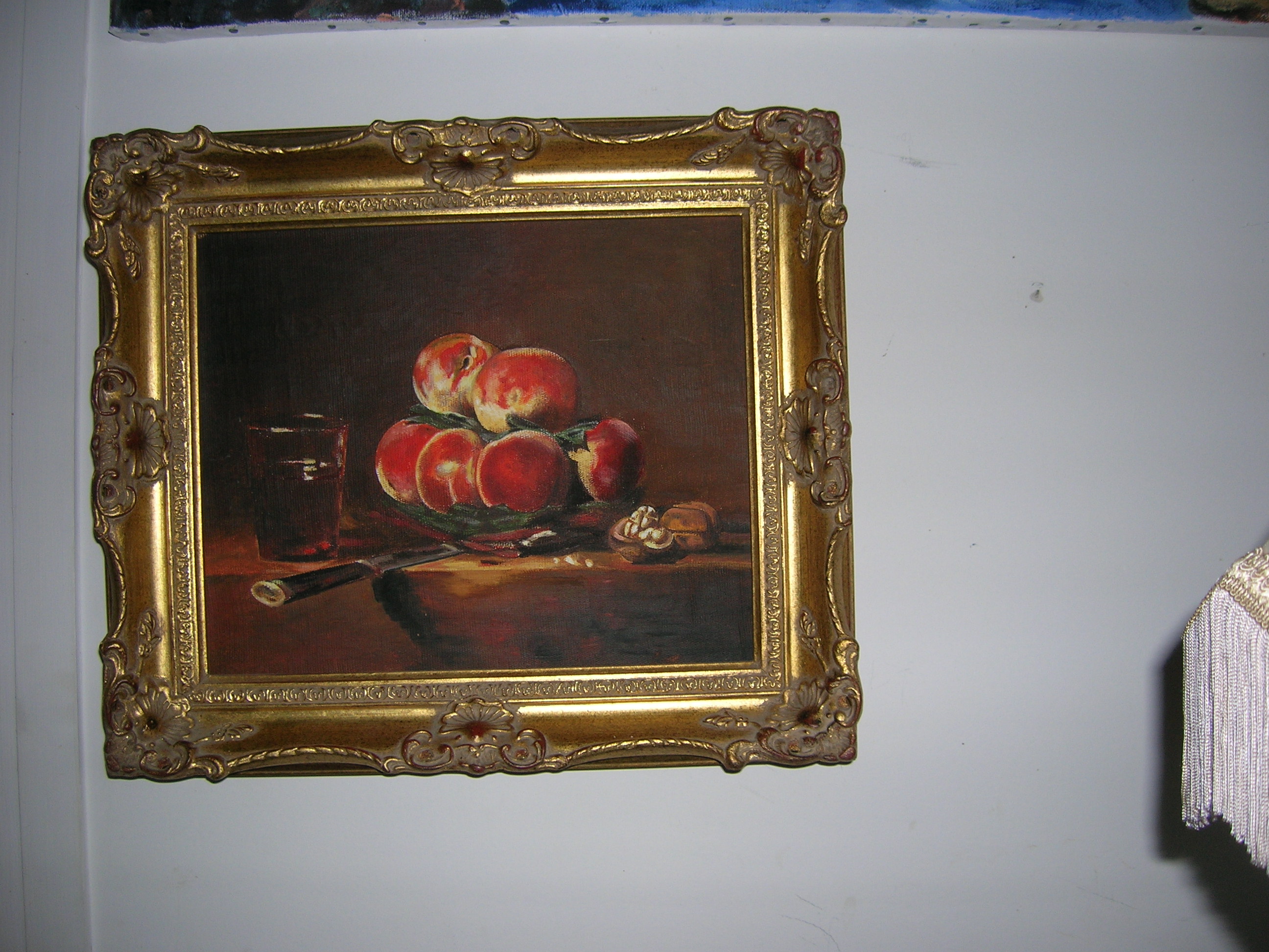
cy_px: 476
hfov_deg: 54.0
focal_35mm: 34
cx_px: 634
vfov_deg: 41.8
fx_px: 1246
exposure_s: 1/60.1
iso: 50
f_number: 2.9
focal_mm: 5.7
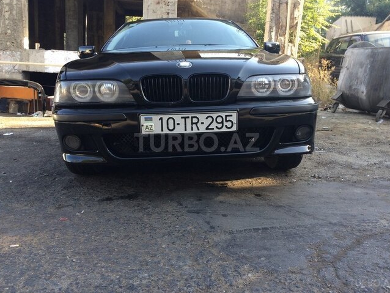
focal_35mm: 30
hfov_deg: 59.9
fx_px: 338
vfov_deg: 46.8
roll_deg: -3.1
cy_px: 142
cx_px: 197
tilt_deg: -11.5
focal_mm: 4.15
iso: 32
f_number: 2.2
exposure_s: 1/121
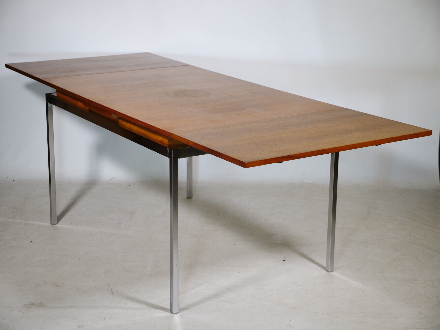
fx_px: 890
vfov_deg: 21.0
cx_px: 220
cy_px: 165
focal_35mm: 70
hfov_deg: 27.8
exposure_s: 1/80
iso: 320
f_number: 3.5
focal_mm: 35
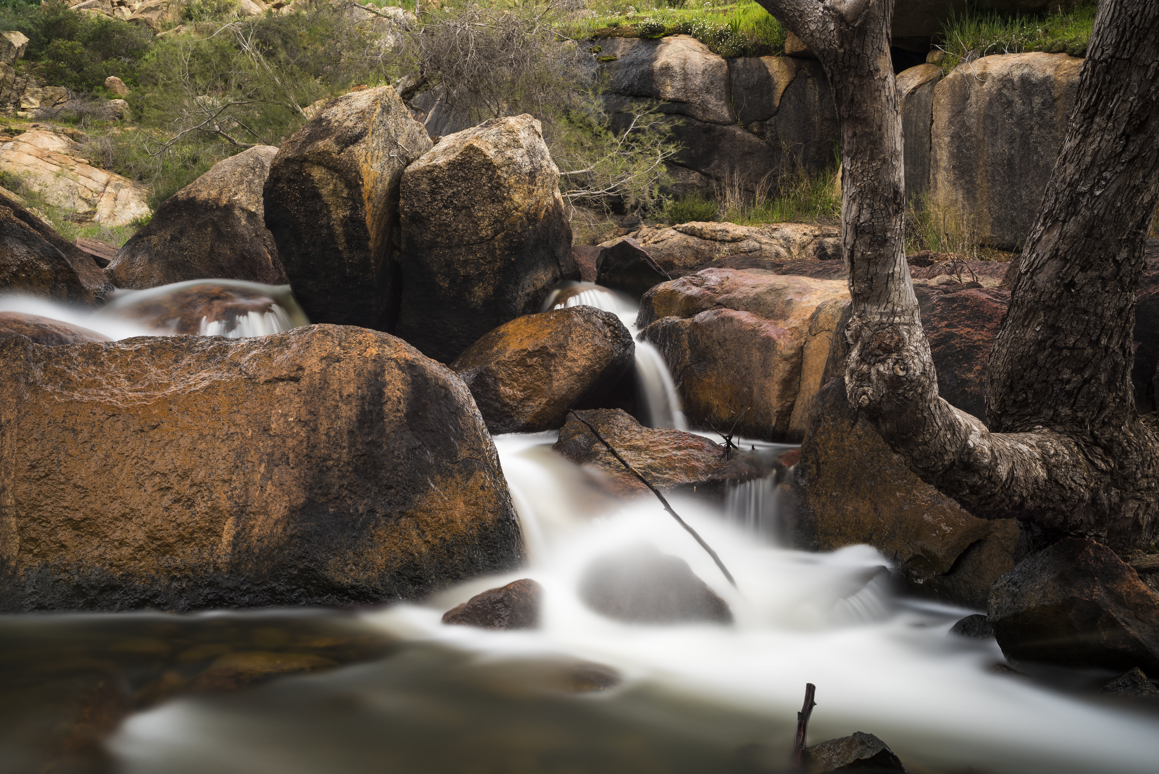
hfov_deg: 54.4
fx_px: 1127
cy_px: 387
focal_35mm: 35
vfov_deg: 37.9
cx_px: 580
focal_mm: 35
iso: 50
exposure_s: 236
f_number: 16
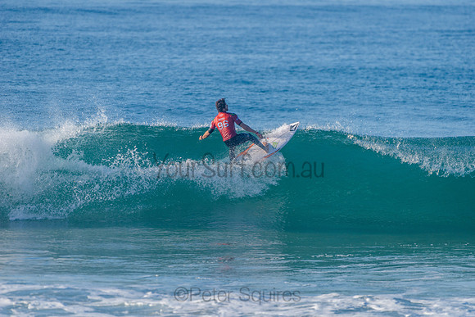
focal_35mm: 500
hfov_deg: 4.1
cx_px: 238
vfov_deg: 2.8
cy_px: 158
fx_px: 6601
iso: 450
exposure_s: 1/2000
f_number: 5.6
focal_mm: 500
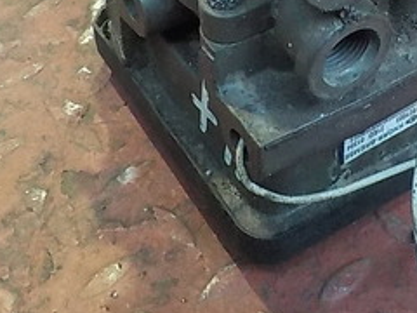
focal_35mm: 80
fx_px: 964
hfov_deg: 24.0
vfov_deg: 17.4
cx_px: 339
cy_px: -82
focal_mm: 4.1
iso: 800
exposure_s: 1/40
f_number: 3.3
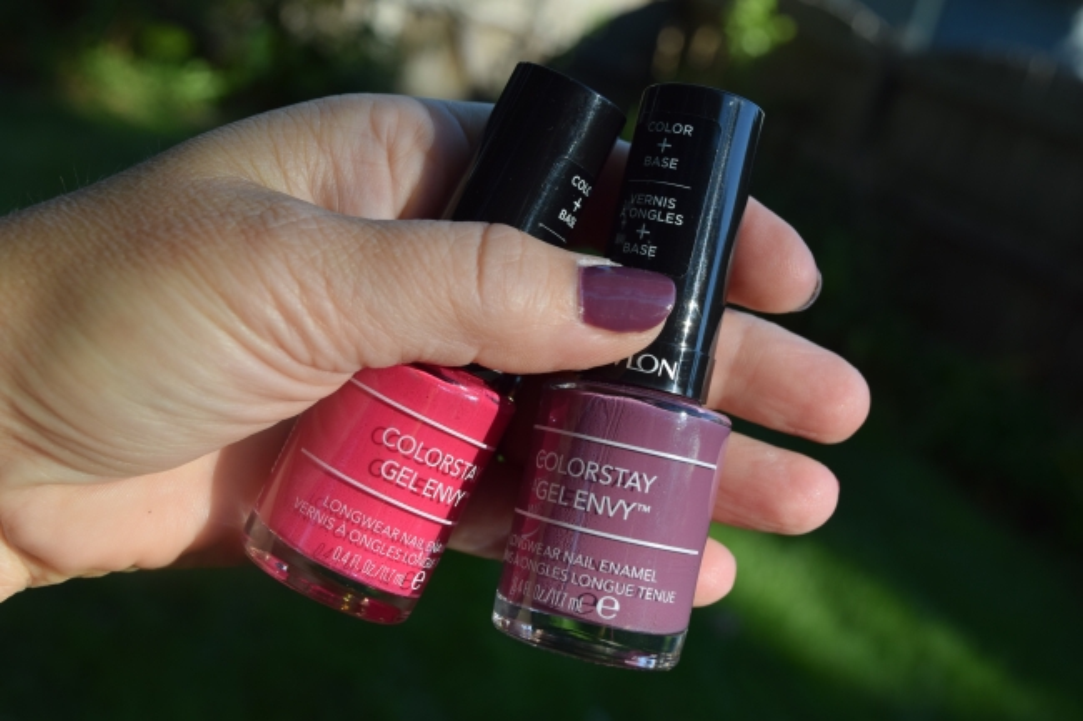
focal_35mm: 46
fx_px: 1398
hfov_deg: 42.3
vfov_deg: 28.9
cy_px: 360
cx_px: 542
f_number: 8
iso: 200
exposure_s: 1/320
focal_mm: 31
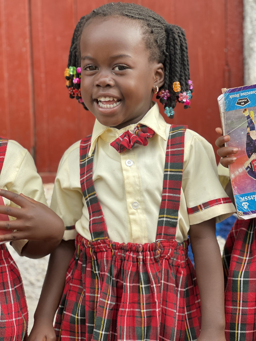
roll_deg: -0.2
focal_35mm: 77
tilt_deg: -2.9
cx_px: 128
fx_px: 759
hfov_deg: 19.1
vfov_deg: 25.3
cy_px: 170
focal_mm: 9
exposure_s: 1/121
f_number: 2.8
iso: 160
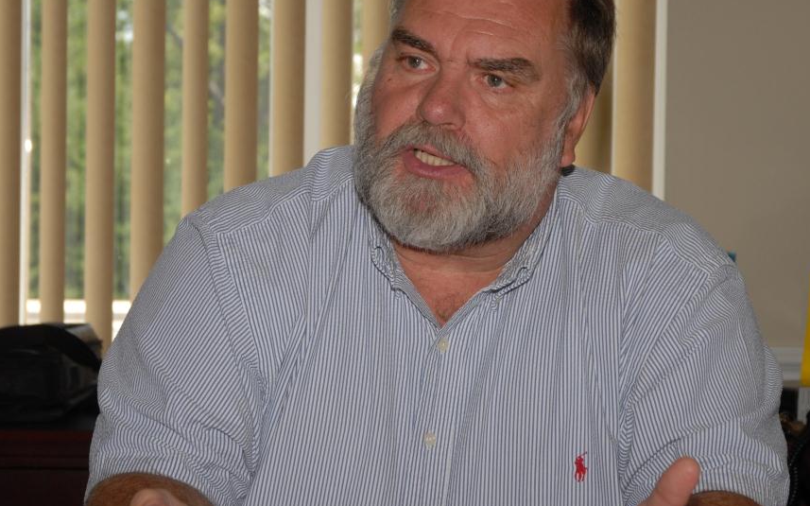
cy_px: 192
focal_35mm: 101
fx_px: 2220
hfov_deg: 20.7
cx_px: 436
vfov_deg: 13.0
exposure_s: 1/160
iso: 250
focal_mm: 55
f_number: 7.1
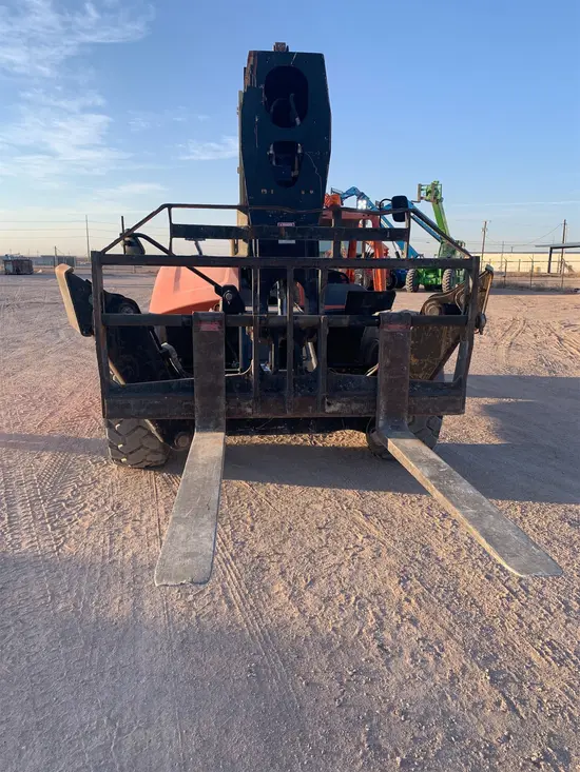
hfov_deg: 53.1
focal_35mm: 26
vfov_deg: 67.3
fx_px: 581
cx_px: 290
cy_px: 386
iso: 25
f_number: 1.8
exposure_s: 1/701
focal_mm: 4.25
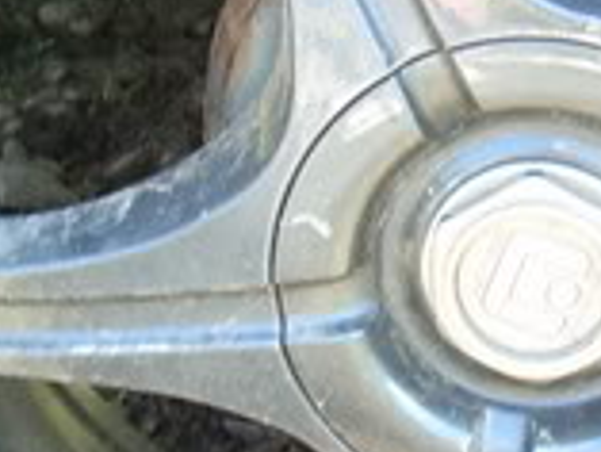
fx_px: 3371
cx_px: 578
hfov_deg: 10.1
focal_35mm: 194
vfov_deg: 7.7
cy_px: 176
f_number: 2.8
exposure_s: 1/55
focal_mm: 6.3
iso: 50
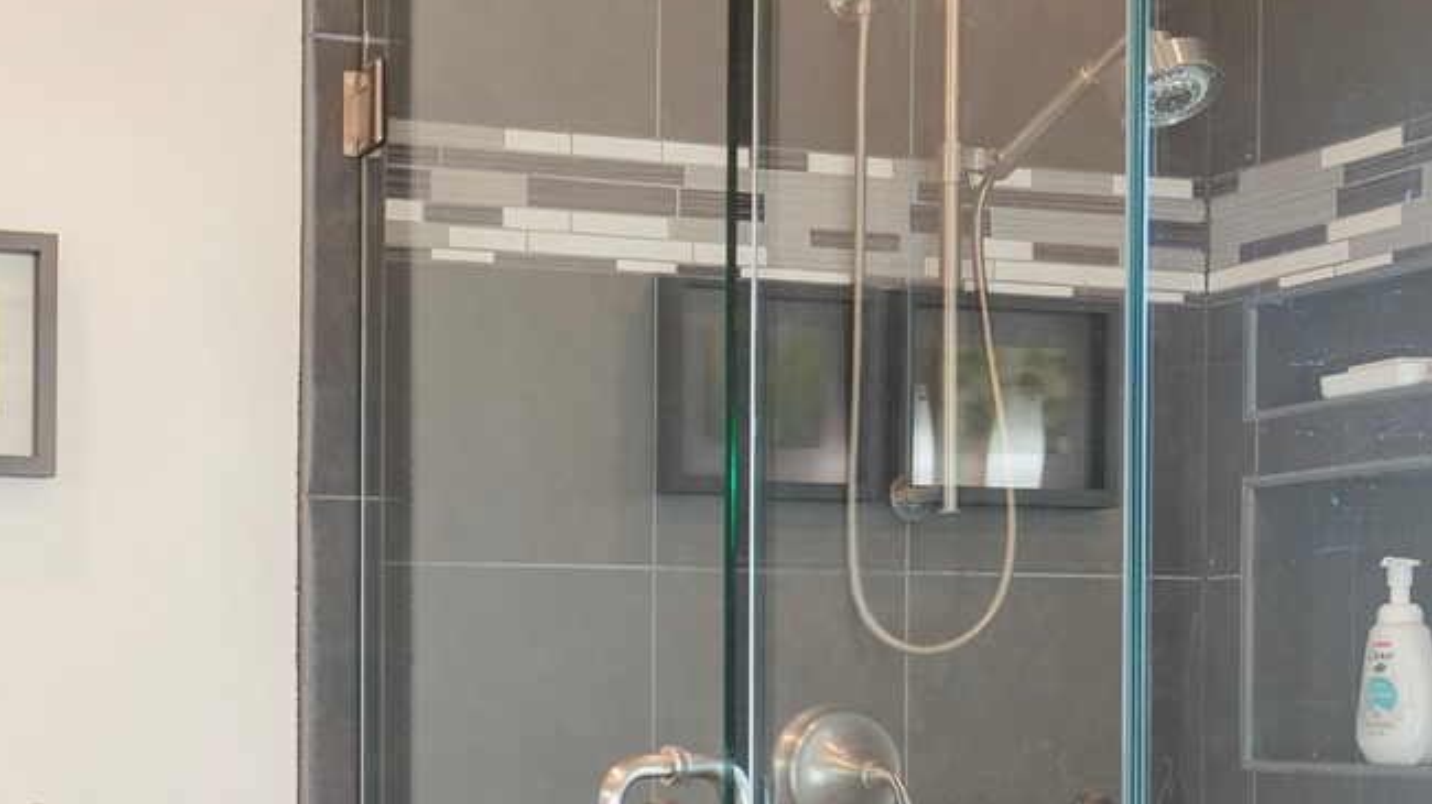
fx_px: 2125
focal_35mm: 56
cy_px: 709
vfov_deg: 21.0
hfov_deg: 34.4
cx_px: 55
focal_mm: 16
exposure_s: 1/3
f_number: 7.1
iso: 100
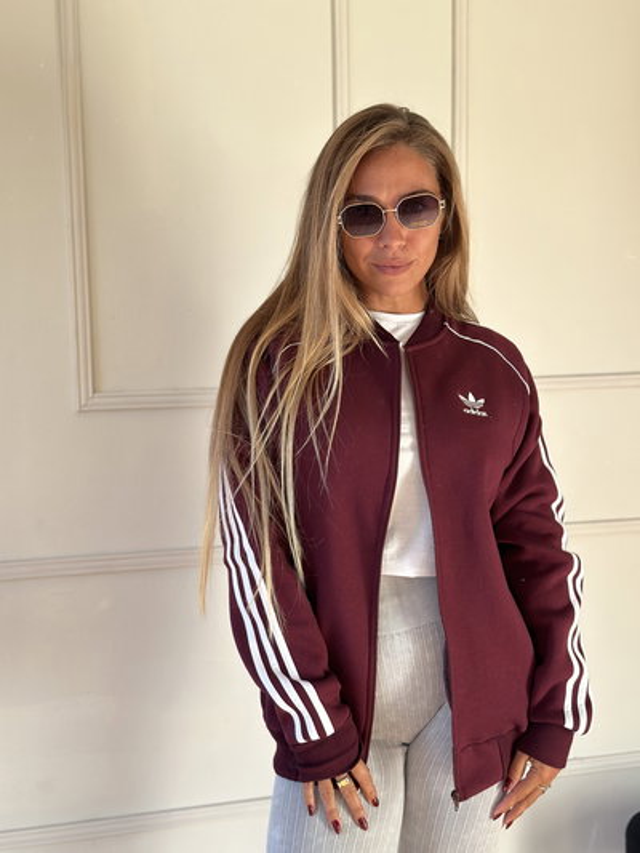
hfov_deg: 30.3
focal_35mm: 48
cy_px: 426
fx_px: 1183
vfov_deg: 39.6
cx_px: 320
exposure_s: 1/172
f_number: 1.78
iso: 100
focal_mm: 6.86
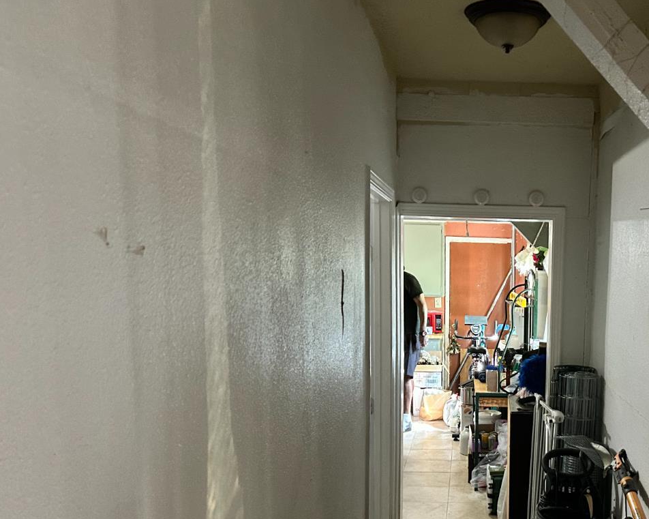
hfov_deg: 44.5
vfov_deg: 36.6
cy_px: 380
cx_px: 473
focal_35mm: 40
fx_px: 768
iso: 640
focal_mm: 5.7
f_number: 1.5
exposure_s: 1/30
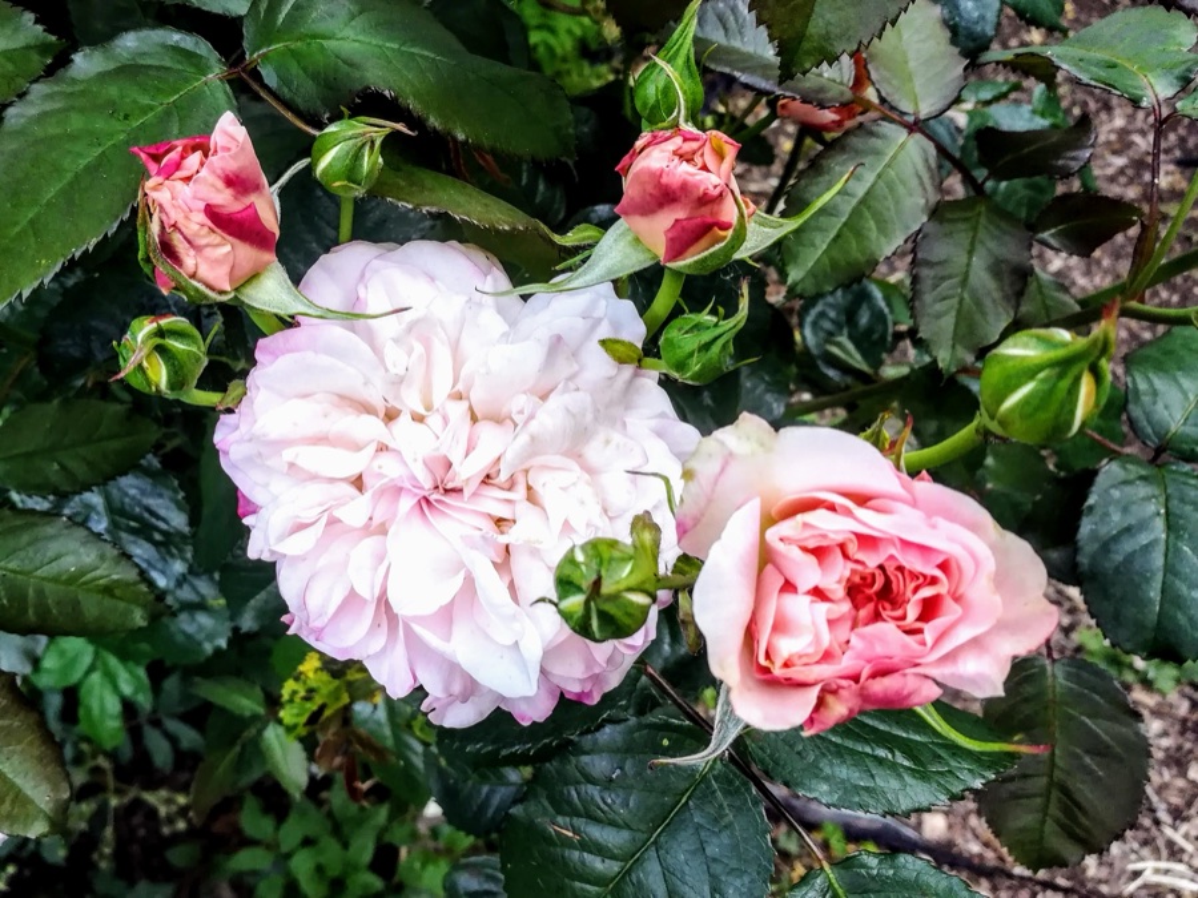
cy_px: 449
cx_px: 599
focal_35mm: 26
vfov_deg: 53.1
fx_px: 900
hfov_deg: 67.3
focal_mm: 3.83
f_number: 2.2
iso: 100
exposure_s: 1/100
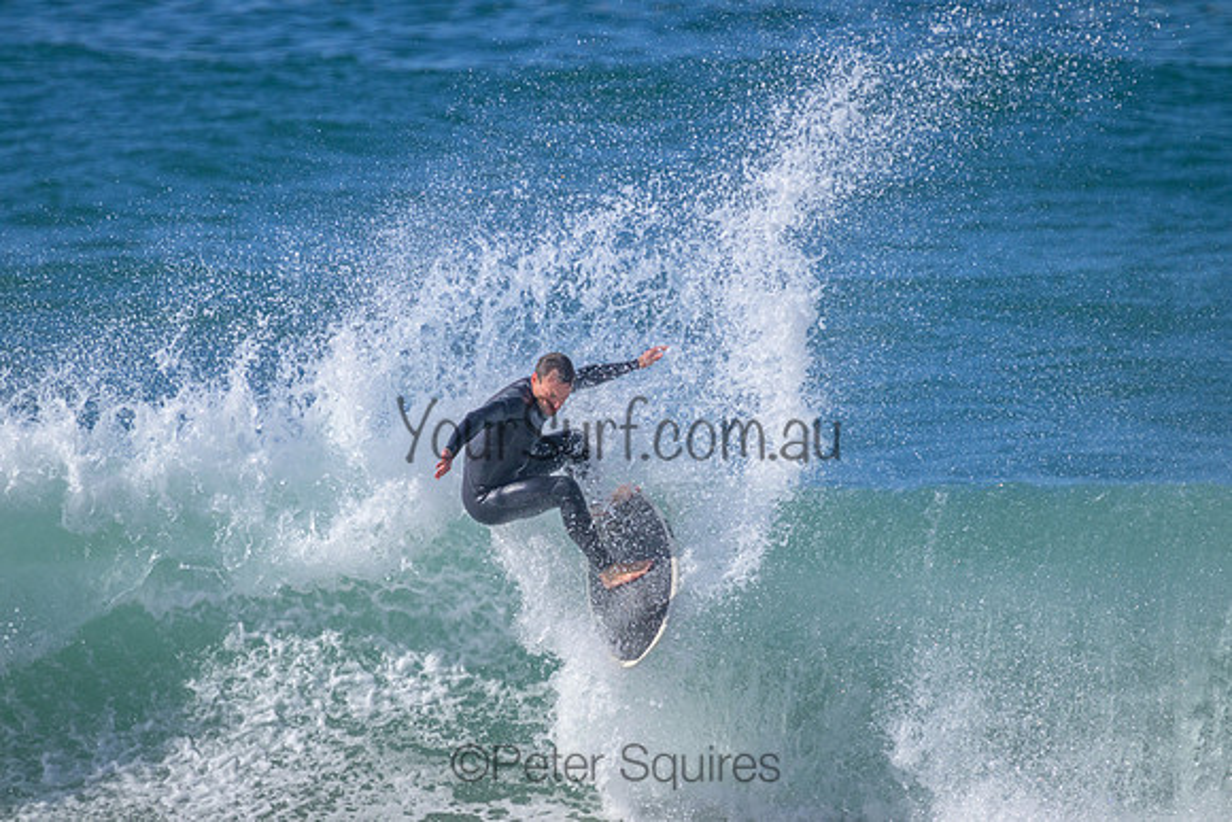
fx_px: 27383
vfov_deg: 1.7
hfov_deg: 2.6
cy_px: 411
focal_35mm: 800
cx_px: 616
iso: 1100
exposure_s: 1/2000
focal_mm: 800
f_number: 11
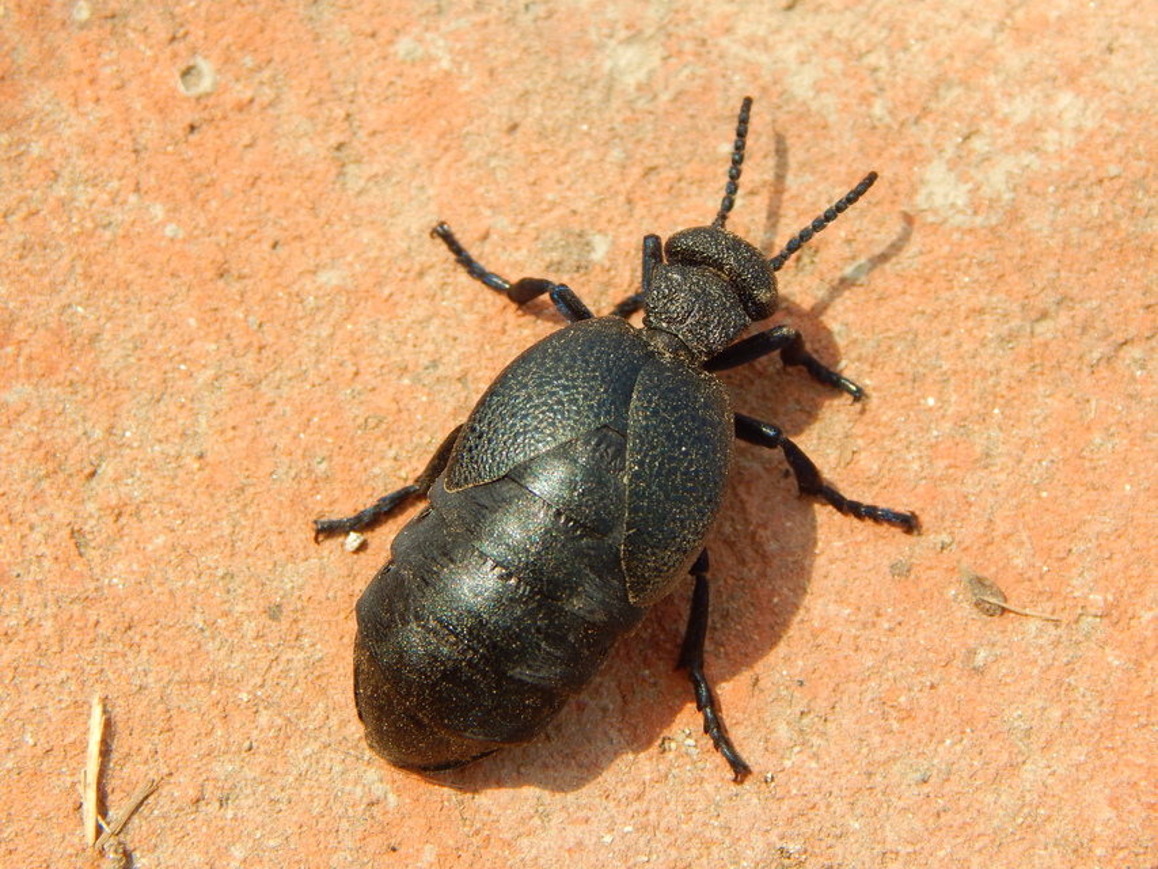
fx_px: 3814
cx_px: 579
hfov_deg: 17.3
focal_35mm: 114
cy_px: 434
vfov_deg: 13.0
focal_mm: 20.5
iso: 125
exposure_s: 1/640
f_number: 4.6
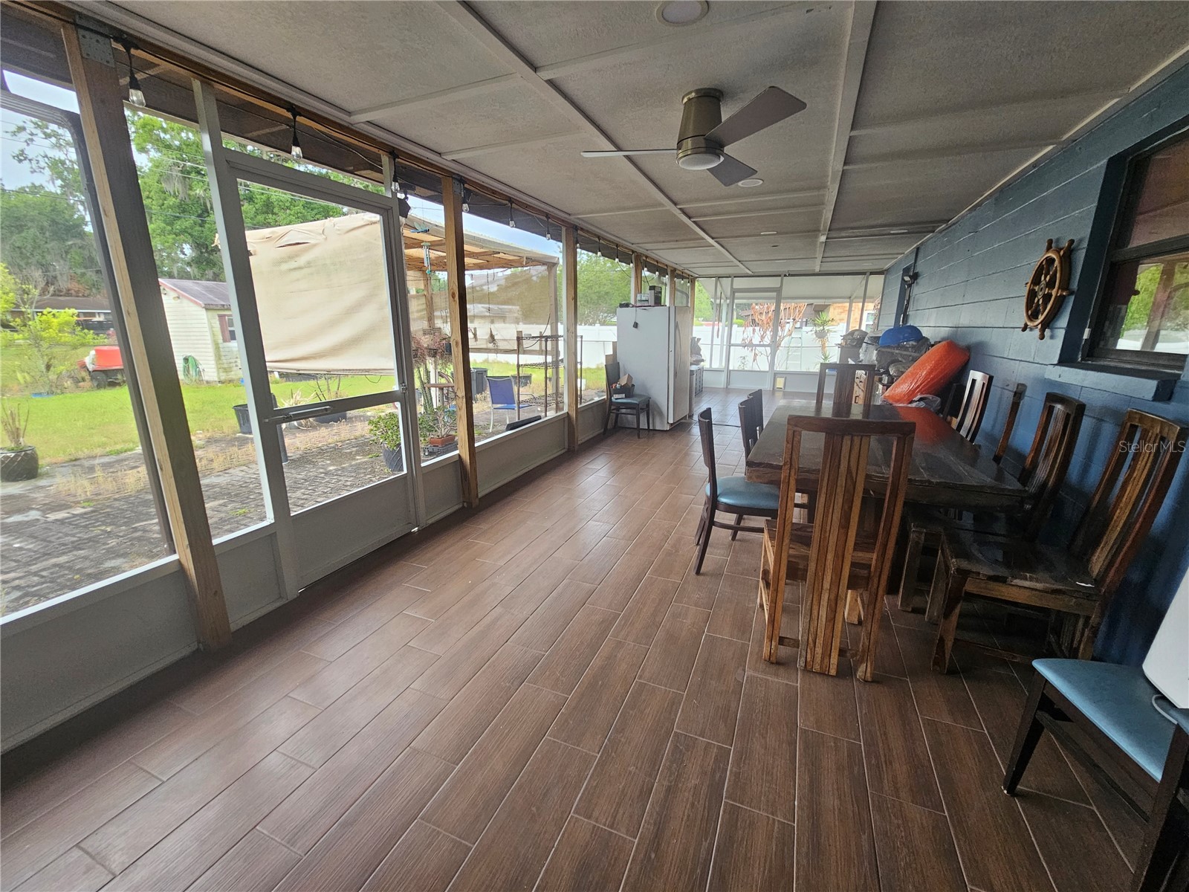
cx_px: 594
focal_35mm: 13
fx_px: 447
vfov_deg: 89.9
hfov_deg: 106.2
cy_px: 446
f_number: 2.2
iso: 100
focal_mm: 2.2
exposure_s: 1/60
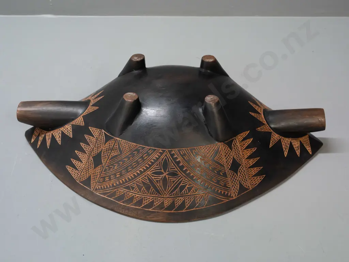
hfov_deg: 41.2
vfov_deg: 31.5
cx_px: 174
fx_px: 464
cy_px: 131
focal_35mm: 46
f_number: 5.6
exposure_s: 1/100
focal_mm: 23
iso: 3200
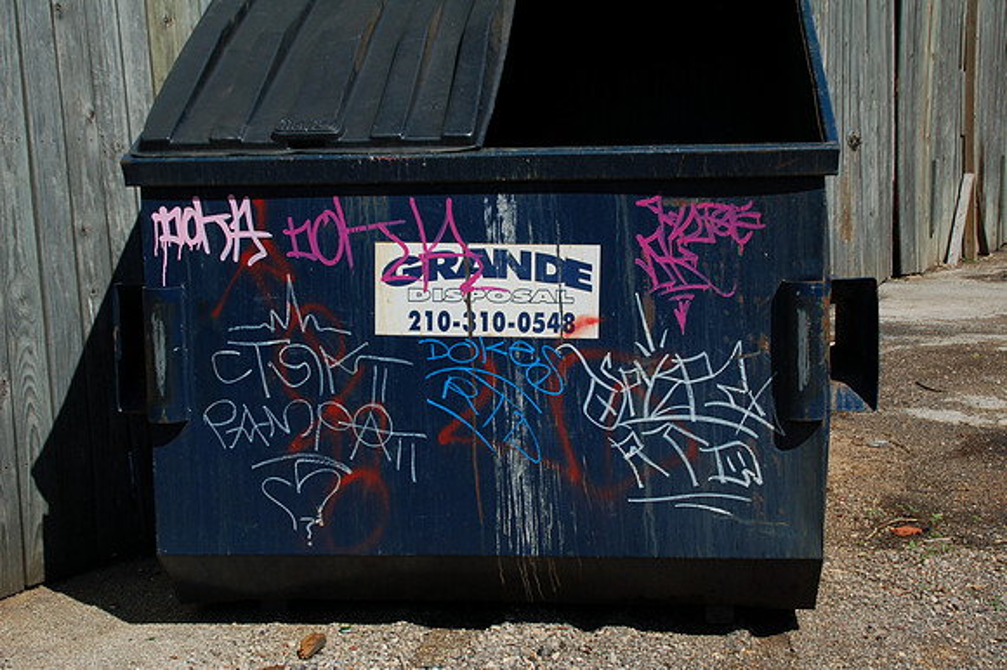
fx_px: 1593
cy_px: 335
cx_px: 504
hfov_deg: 35.1
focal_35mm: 57
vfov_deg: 23.8
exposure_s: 1/160
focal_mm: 38
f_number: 11
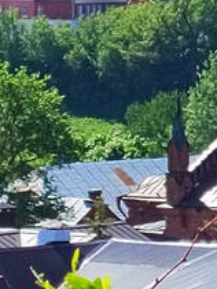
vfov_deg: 4.0
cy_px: -29
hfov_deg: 3.0
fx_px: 4142
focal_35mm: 495
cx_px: 350
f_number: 1.9
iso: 297
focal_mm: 5.52
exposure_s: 1/2000
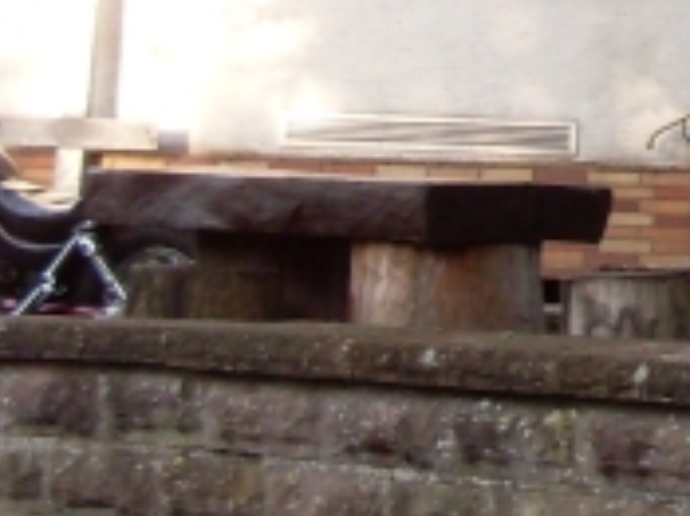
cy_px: -504
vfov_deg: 8.1
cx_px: 1412
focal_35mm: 174
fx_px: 3466
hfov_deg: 10.4
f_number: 2.8
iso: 100
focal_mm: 6.3
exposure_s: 1/90
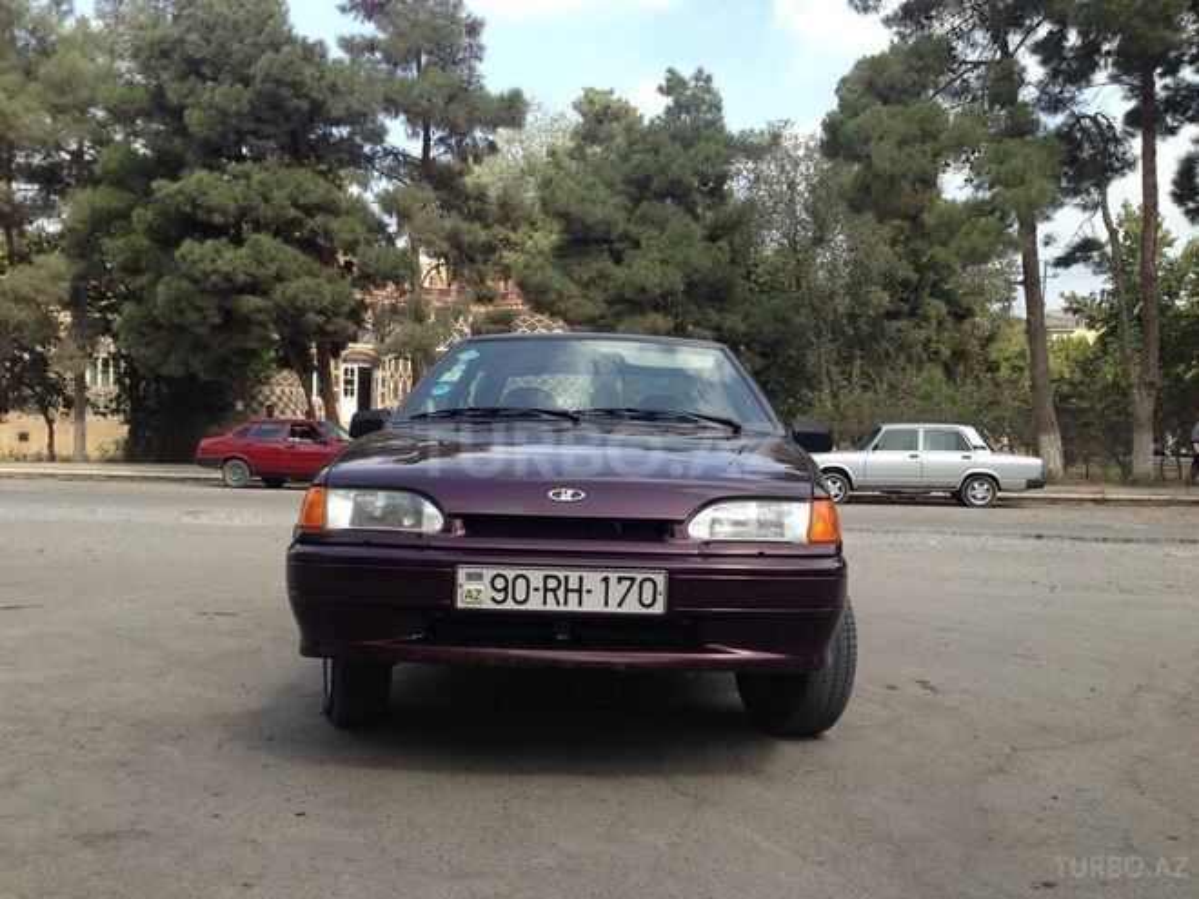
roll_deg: -0.6
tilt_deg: +0.1
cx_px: 600
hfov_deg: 55.4
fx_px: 1143
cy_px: 450
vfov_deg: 42.9
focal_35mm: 33
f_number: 2.4
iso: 50
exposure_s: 1/797
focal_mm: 4.12
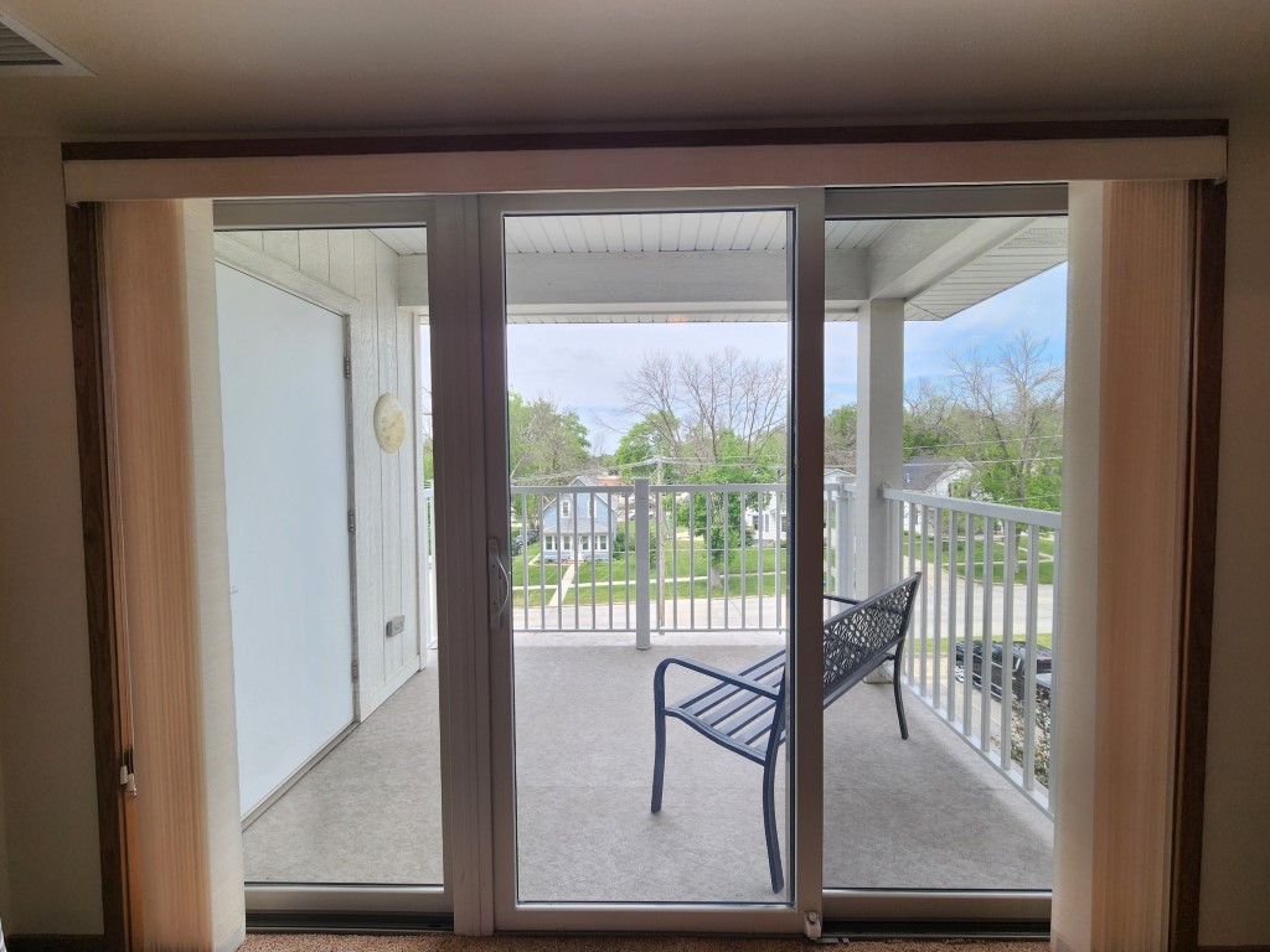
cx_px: 635
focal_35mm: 13
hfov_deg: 106.2
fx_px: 477
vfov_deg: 89.9
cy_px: 476
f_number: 2.2
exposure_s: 1/212
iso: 50
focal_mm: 2.2
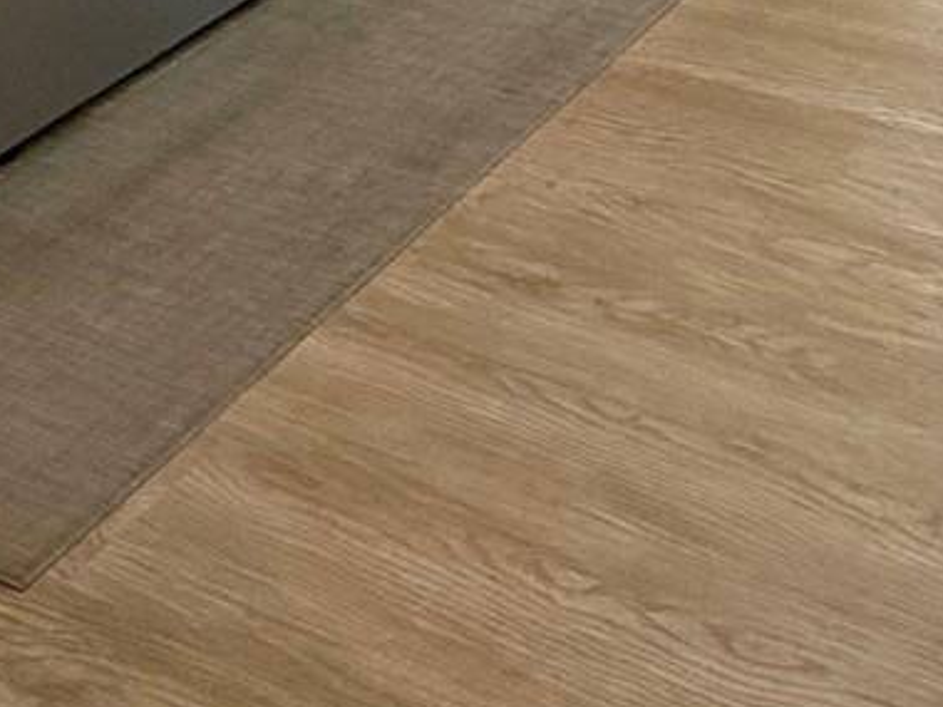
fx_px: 1607
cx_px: 1161
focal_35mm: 59
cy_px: -628
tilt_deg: -10.2
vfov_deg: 18.4
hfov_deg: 28.1
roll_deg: -0.8
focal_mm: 2.22
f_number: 2.2
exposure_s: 1/411
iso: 64
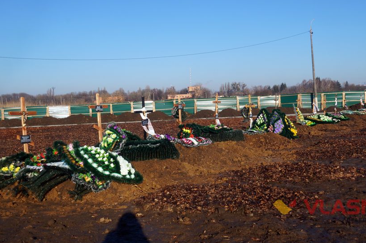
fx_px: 437
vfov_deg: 31.1
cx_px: 201
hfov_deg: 45.4
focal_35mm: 43
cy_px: 117
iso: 100
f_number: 13
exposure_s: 1/160
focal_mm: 26
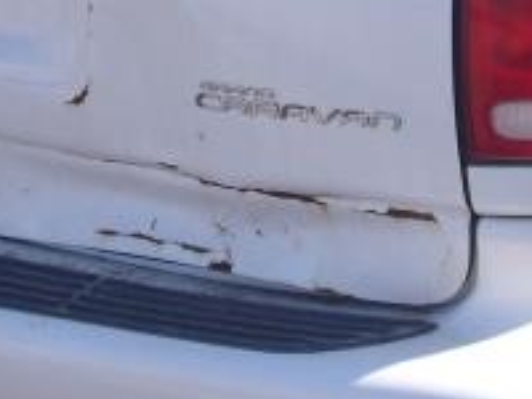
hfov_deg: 13.5
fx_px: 2213
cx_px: 540
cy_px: -117
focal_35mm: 144
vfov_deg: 10.1
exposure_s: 1/100
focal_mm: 6.3
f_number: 7.8
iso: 80
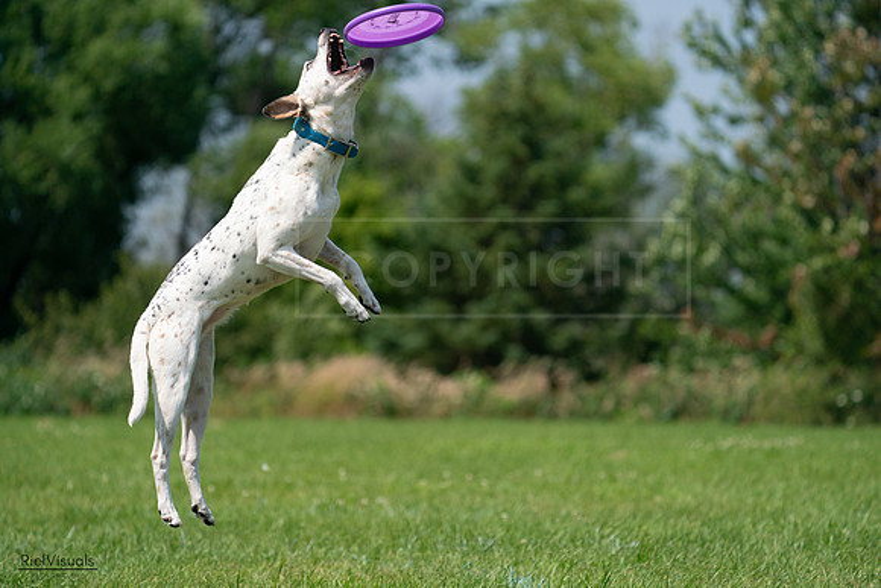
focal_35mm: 236
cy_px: 294
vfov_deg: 5.8
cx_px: 440
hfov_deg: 8.7
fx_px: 5777
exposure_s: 1/4000
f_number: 5.6
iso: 500
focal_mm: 236
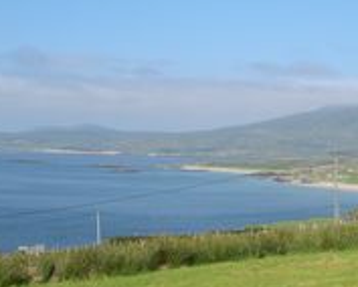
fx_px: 817
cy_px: 63
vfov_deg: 19.8
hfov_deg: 23.7
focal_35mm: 77
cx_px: 358
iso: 100
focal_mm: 8
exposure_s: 1/216
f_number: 7.6
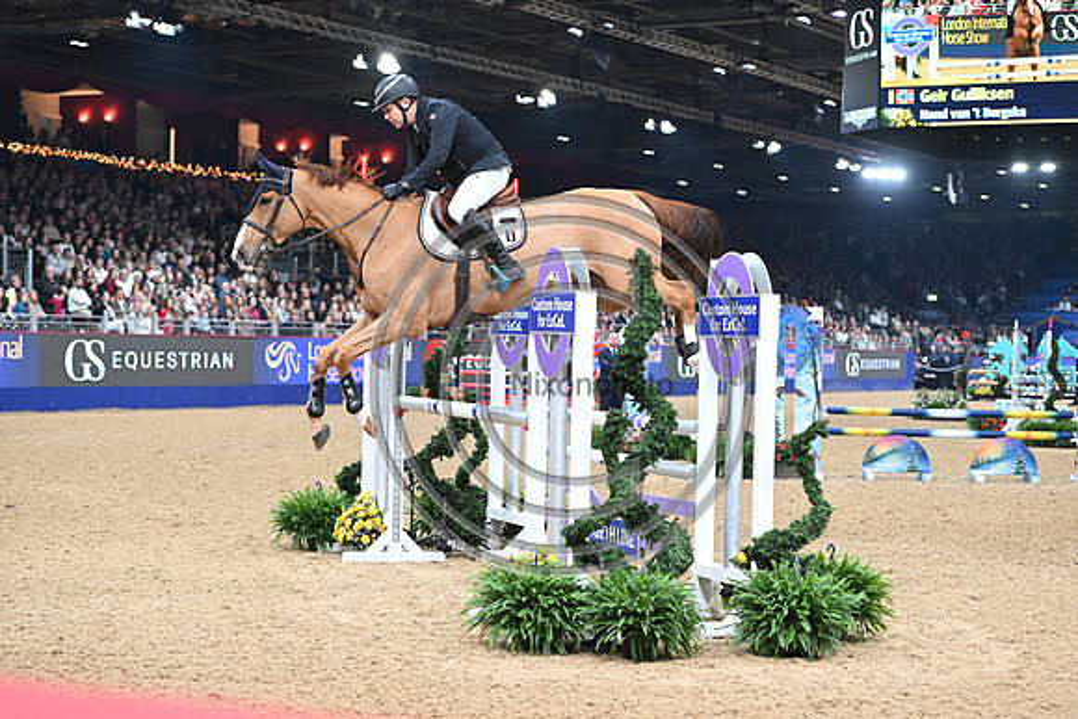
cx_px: 539
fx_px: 2097
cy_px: 360
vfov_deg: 19.5
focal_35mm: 70
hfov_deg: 28.8
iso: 6400
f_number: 3.5
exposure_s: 1/800
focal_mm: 70
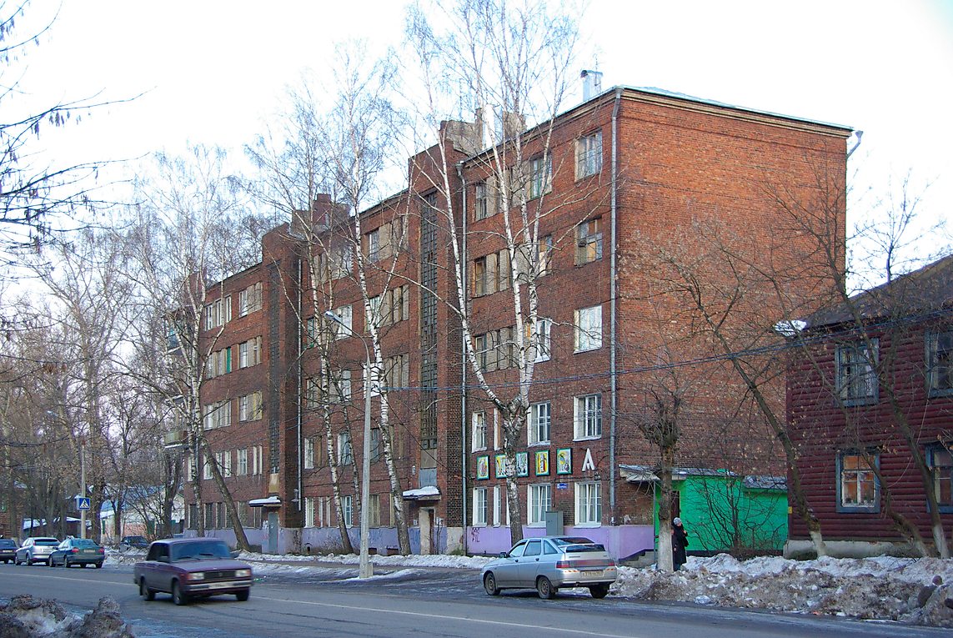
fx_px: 1299
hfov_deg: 40.3
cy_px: 319
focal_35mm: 49
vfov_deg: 27.6
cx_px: 476
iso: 800
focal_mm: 32.5
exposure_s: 1/50
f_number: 4
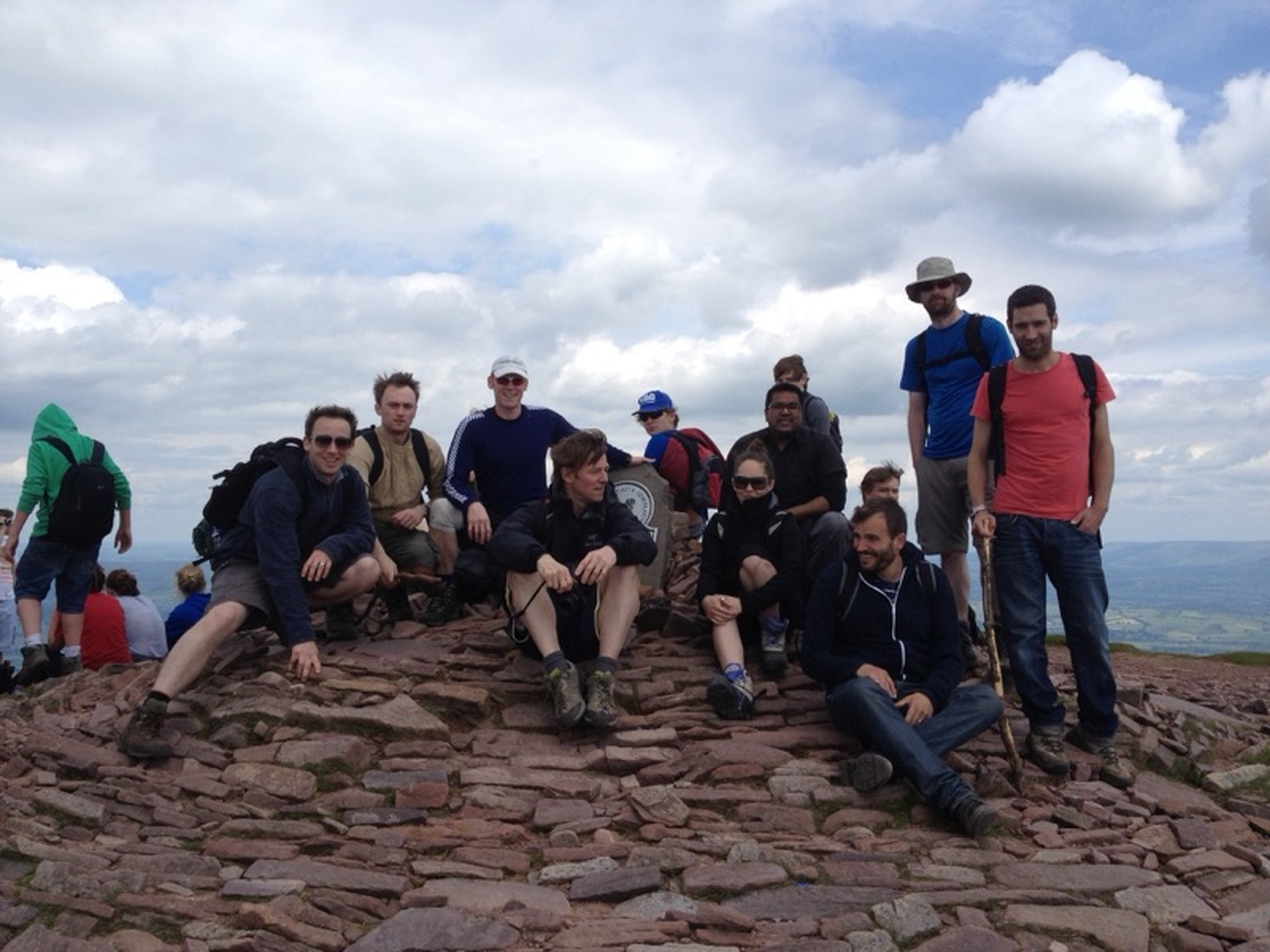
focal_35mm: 35
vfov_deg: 40.7
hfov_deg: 52.6
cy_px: 476
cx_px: 635
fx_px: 1284
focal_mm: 4.28
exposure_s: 1/1905
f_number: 2.4
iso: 64
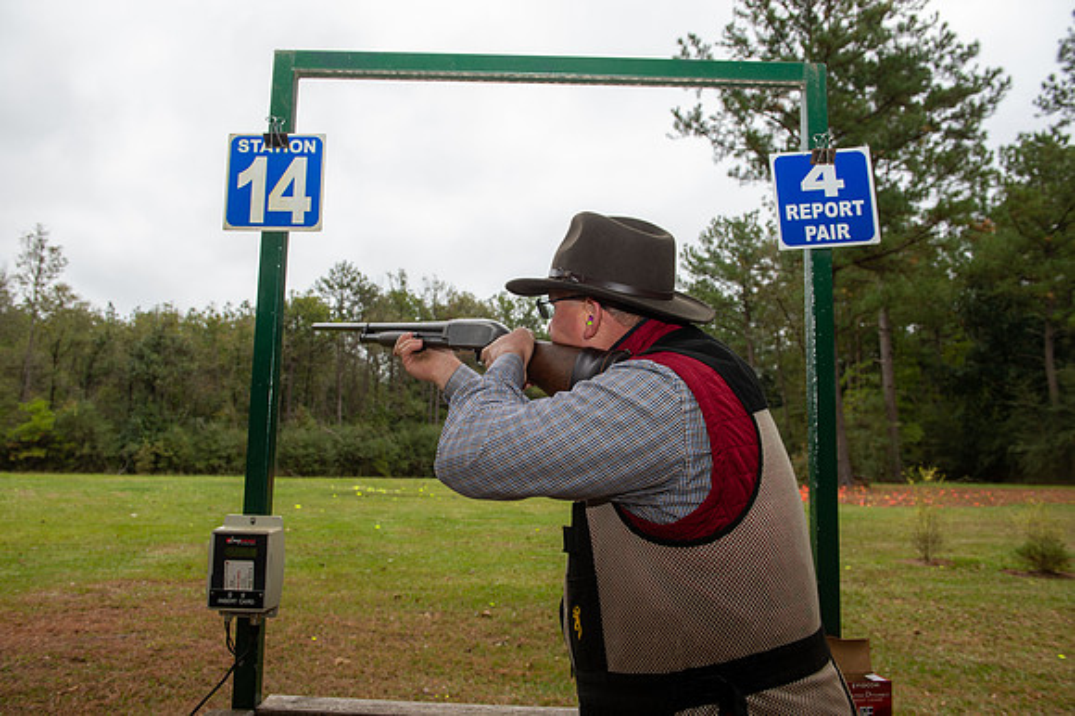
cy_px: 358
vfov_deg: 47.9
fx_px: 806
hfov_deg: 67.4
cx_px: 538
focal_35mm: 27
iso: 320
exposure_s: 1/250
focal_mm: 27
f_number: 6.3
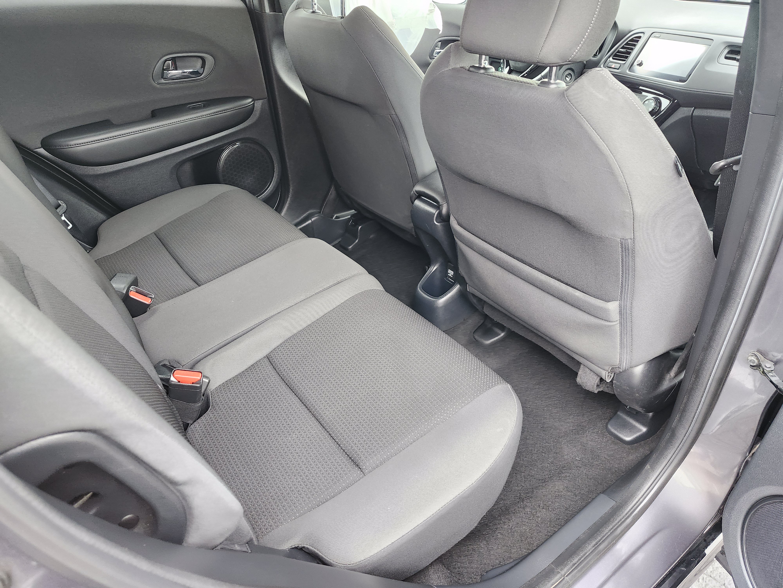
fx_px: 520
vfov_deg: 58.9
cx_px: 392
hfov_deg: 73.9
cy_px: 294
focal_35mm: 23
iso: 500
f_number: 1.8
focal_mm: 5.54
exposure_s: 1/120
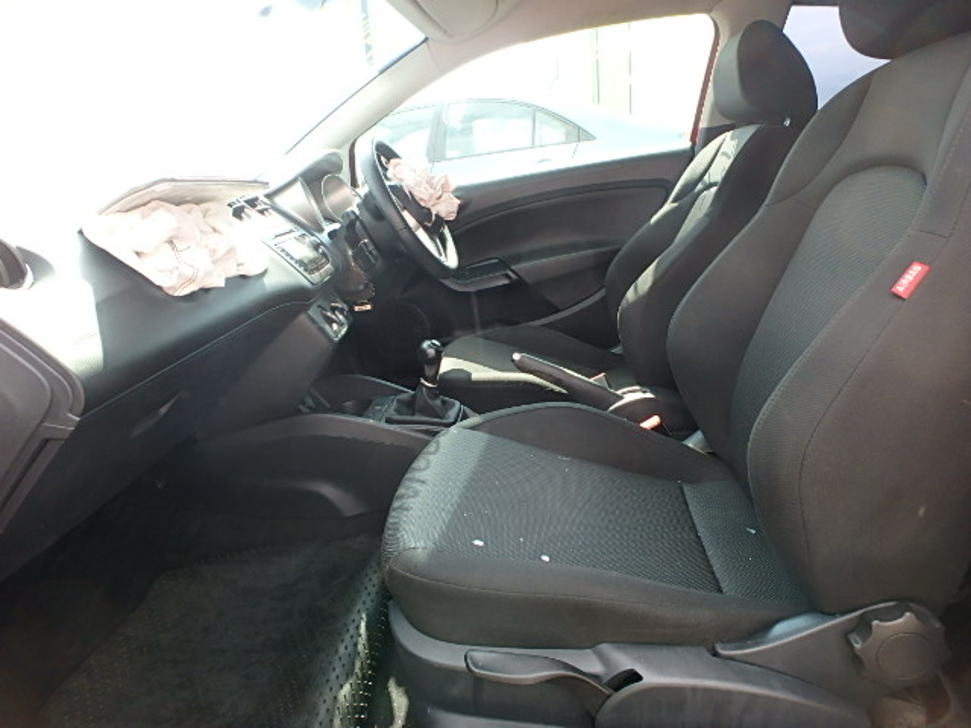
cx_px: 486
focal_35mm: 21
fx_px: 589
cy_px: 364
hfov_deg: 79.0
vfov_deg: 63.4
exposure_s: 1/100
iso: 125
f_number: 3.5
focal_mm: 3.7
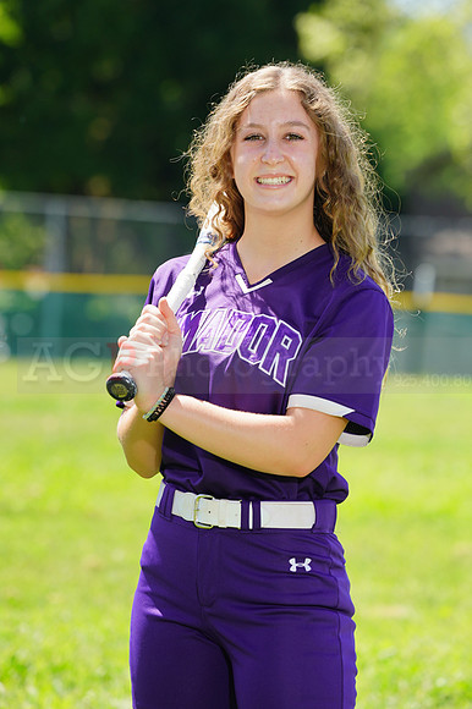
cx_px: 236
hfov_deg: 4.6
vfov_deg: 6.9
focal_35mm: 300
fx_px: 5907
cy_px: 354
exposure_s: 1/200
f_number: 9
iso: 200
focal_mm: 300
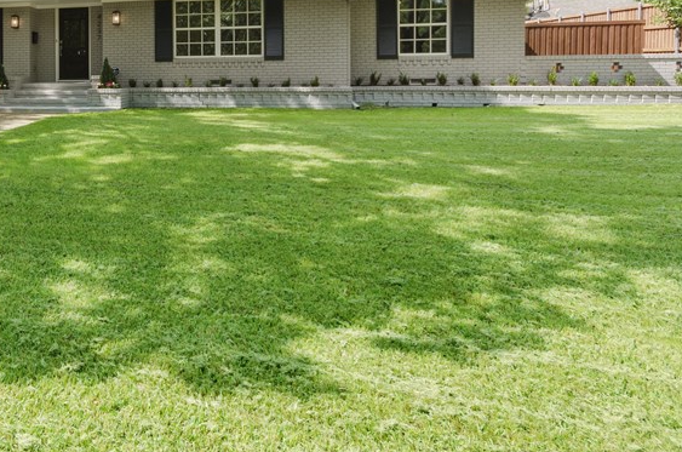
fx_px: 548
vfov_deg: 42.9
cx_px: 45
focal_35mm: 29
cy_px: 96
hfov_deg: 54.0
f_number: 9.5
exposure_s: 1/90
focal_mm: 10
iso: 100
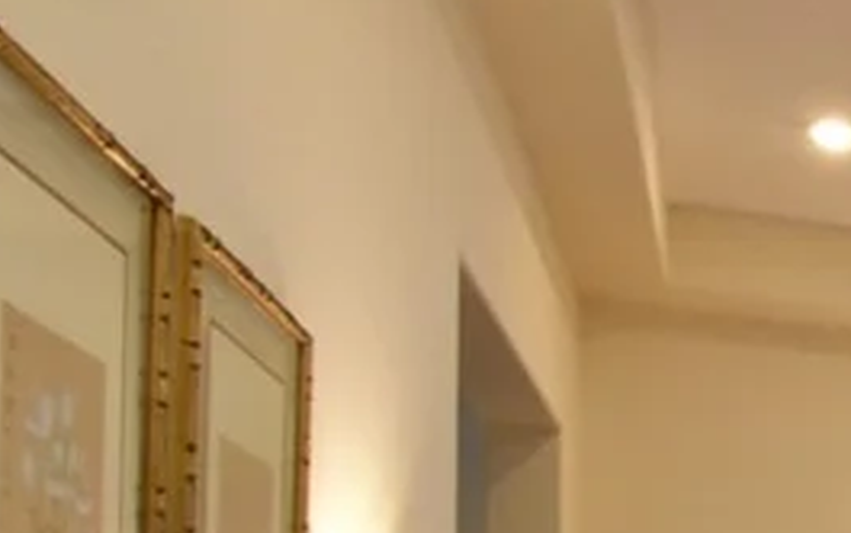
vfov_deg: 20.1
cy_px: 702
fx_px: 1369
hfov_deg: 22.3
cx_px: 1500
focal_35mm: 59
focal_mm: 10
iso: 4000
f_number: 22
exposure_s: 1/15
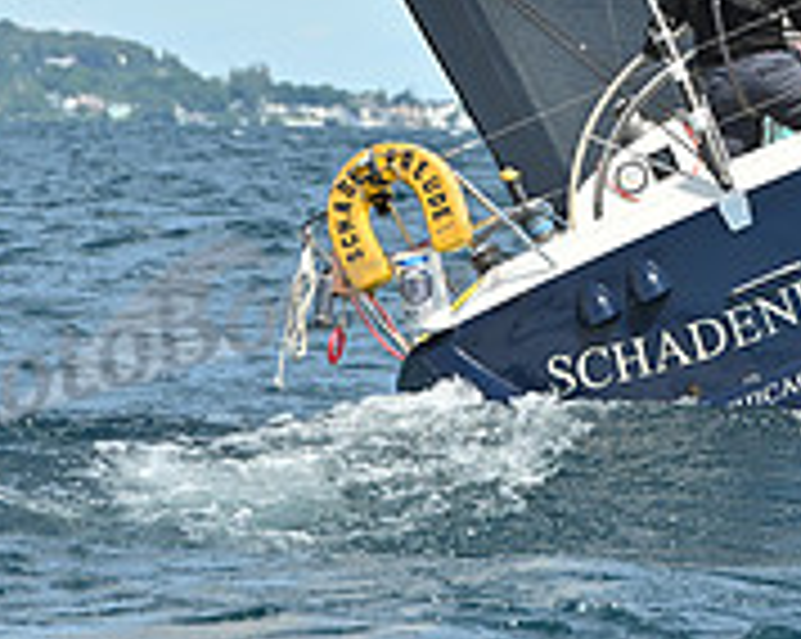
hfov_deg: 3.2
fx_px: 14492
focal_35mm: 612
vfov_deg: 2.5
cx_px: 738
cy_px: 38
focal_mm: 200
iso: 320
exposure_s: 1/1250
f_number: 7.1
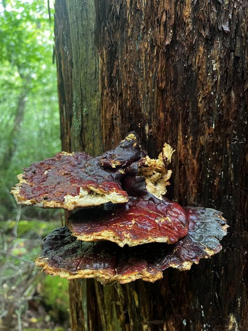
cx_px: 124
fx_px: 248
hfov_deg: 53.1
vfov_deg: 67.3
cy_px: 166
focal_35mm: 26
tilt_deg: -15.3
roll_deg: +3.3
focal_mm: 5.7
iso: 500
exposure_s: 1/60
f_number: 1.5
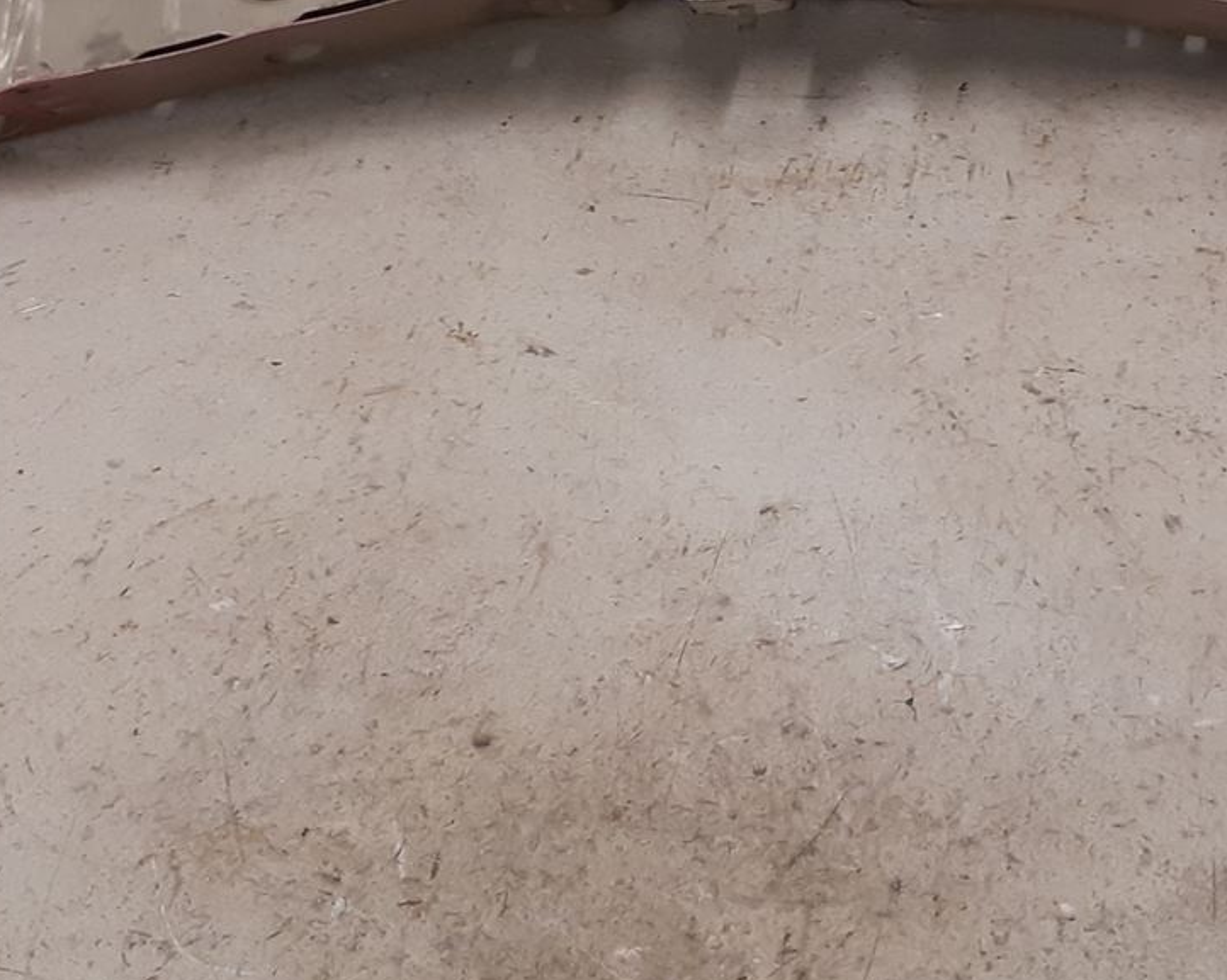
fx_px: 2614
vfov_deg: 20.3
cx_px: 739
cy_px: -83
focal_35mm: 72
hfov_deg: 26.4
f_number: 1.7
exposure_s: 1/50
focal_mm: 3.93
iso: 160
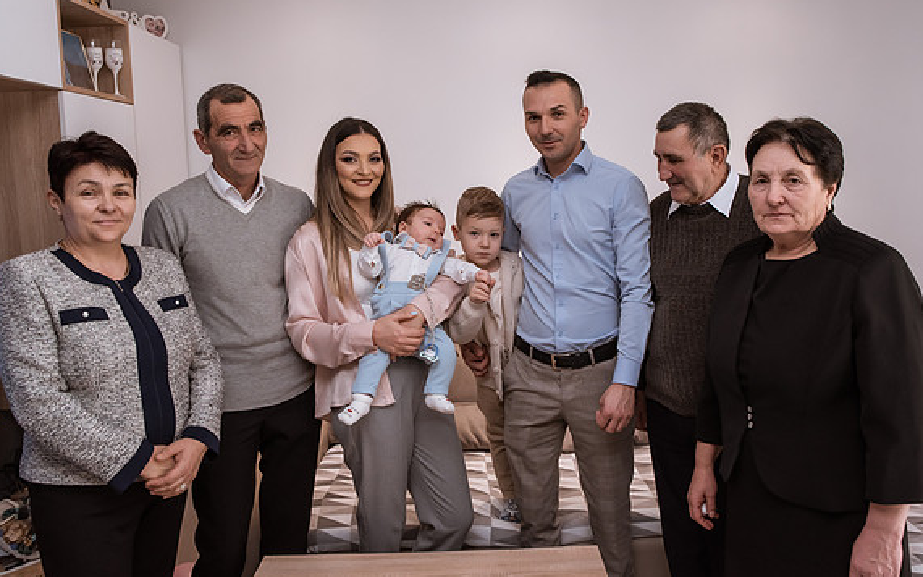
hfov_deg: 64.6
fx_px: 730
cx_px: 473
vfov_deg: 43.1
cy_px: 253
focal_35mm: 29
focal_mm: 26
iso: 1000
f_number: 4
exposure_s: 1/160
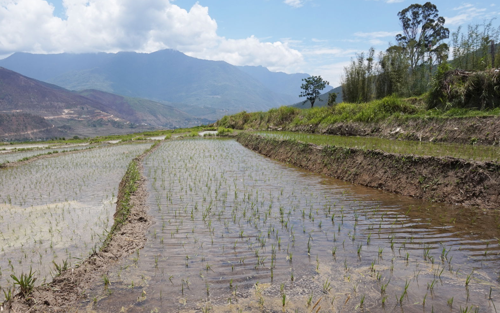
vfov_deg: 41.5
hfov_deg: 62.6
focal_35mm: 30
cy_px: 196
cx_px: 213
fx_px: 409
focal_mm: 16
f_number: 11
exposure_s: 1/200
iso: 100
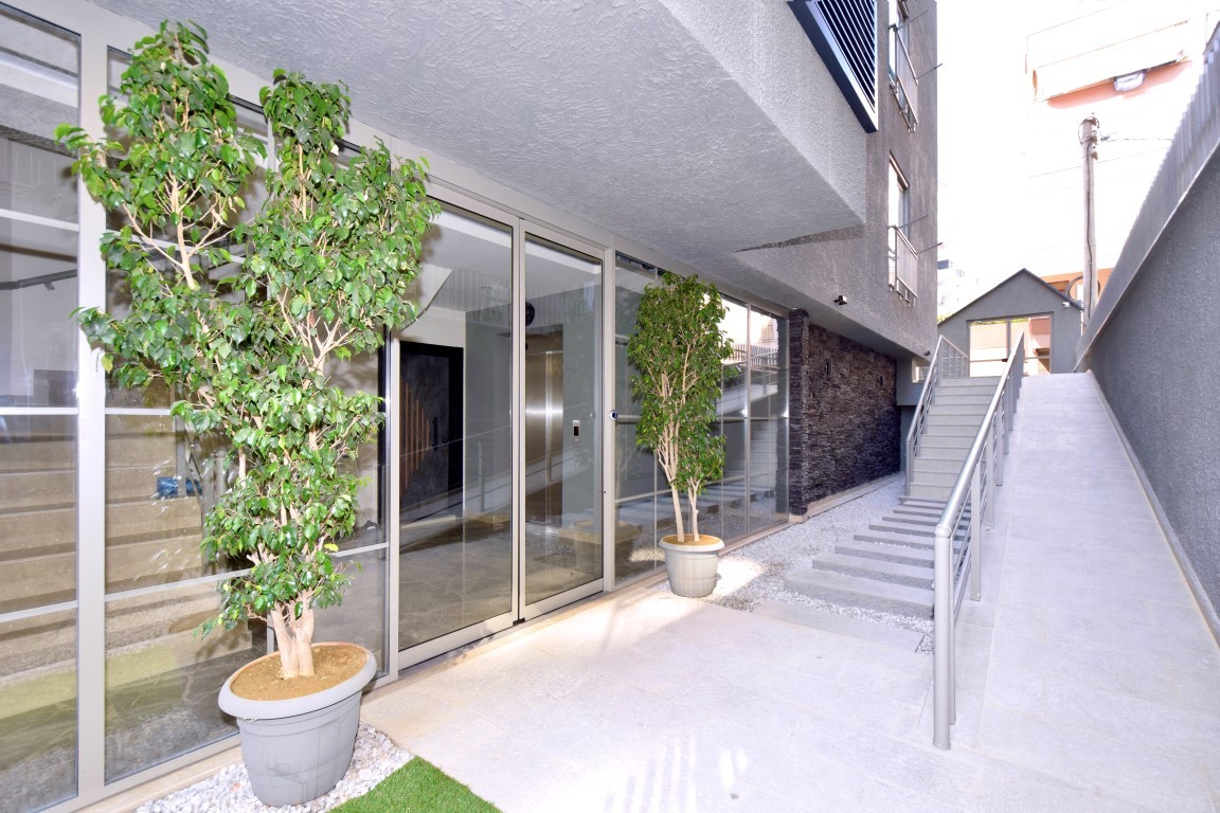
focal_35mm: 15
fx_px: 508
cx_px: 610
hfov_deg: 100.4
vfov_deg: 77.3
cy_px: 406
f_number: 5.6
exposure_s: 1/125
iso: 400
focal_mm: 10
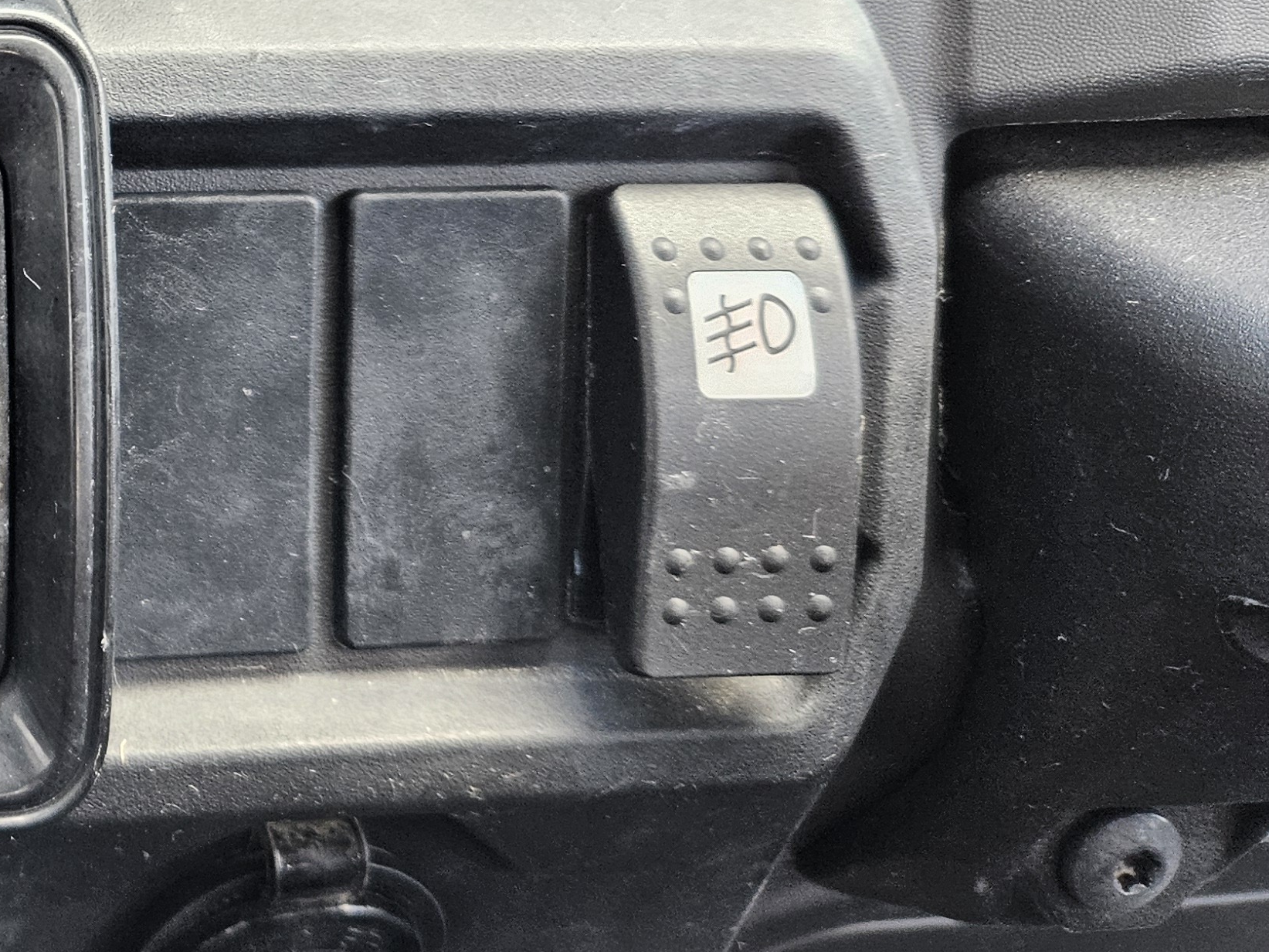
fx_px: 2053
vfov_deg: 25.2
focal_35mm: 56
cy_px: 73
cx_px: -256
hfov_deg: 29.5
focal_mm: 5.4
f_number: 1.8
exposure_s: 1/120
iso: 320
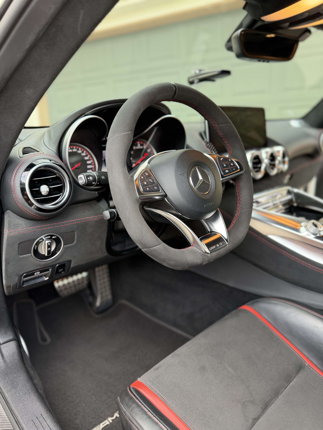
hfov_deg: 56.8
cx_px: 162
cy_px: 215
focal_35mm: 24
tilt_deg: -14.0
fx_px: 299
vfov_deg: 71.6
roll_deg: +1.7
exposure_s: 1/101
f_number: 1.78
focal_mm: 6.76
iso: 200
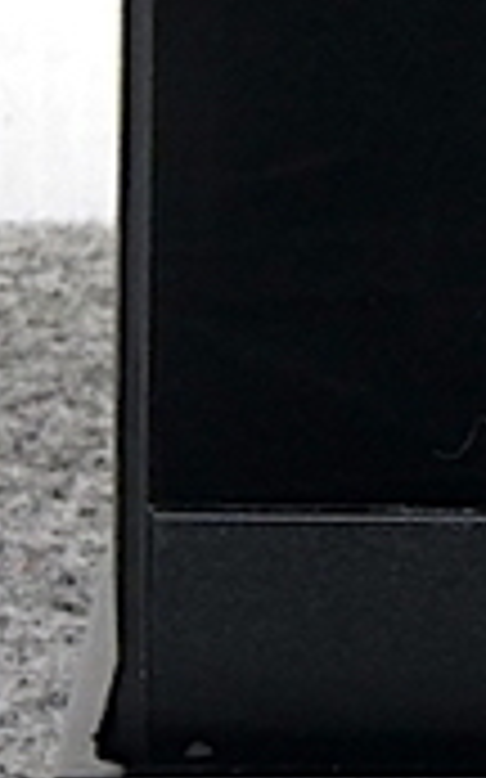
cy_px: -58
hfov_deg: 1.6
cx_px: 1264
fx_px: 16841
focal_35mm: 794
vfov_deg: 2.6
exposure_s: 1/6
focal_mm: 24.2
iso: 100
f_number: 5.3
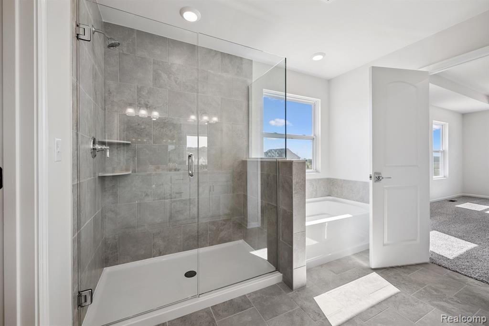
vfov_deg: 81.2
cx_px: 244
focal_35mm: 14
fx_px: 190
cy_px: 163
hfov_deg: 104.2
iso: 100
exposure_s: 1/10
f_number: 9
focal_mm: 14
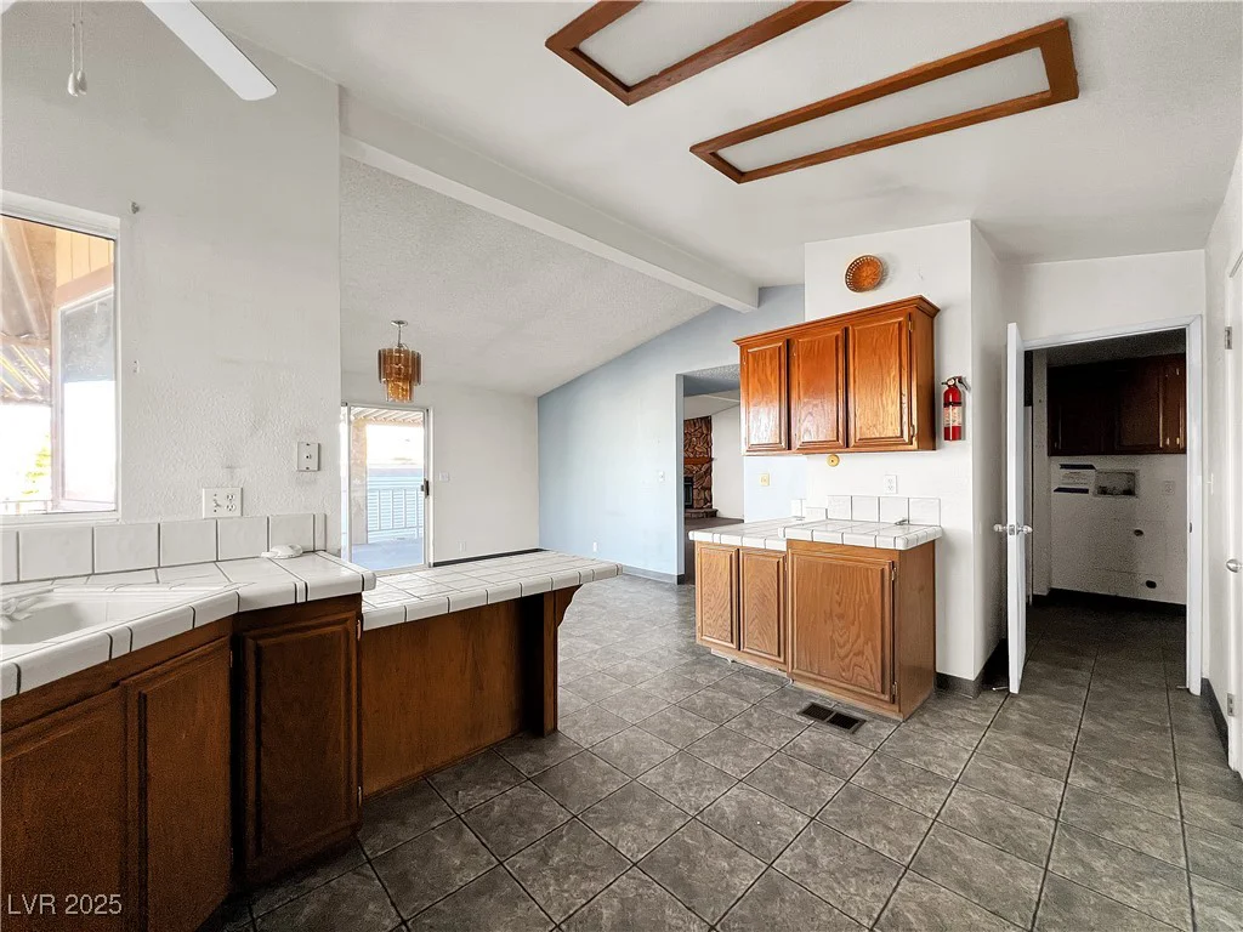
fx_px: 467
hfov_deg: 106.2
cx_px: 622
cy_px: 466
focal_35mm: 13
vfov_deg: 89.9
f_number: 1.8
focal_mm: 1.57
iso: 160
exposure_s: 1/99
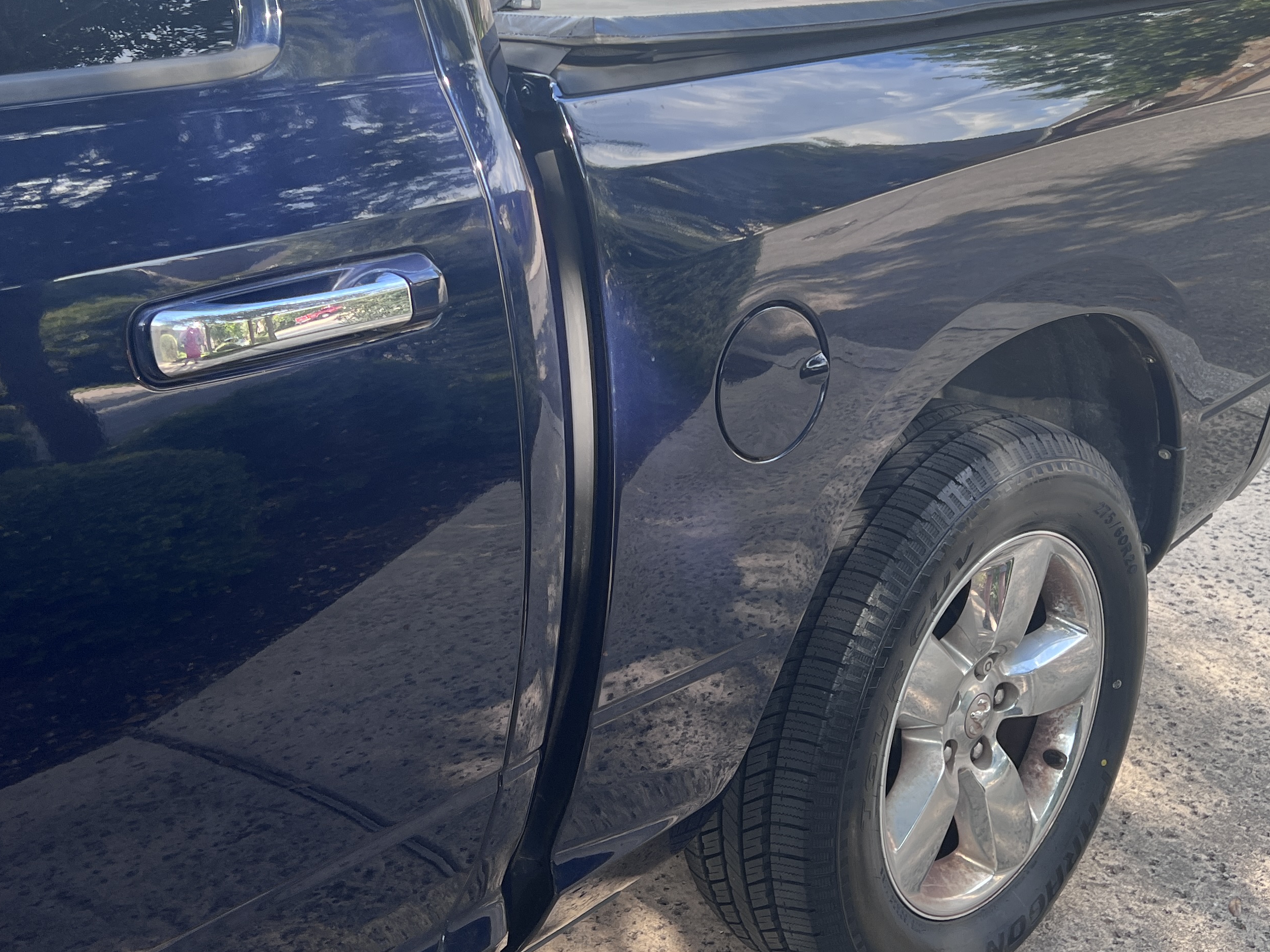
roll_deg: +2.4
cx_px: 648
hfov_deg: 44.8
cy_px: 348
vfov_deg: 34.1
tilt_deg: -24.1
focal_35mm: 42
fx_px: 1541
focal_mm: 5.7
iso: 50
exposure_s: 1/346
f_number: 1.5
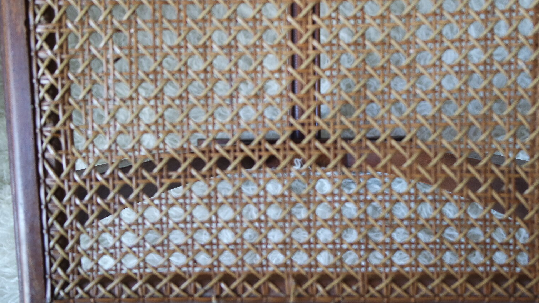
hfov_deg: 55.2
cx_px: 290
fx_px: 514
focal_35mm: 36
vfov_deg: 32.8
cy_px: 175
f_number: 3.5
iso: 800
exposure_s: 1/40
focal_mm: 20
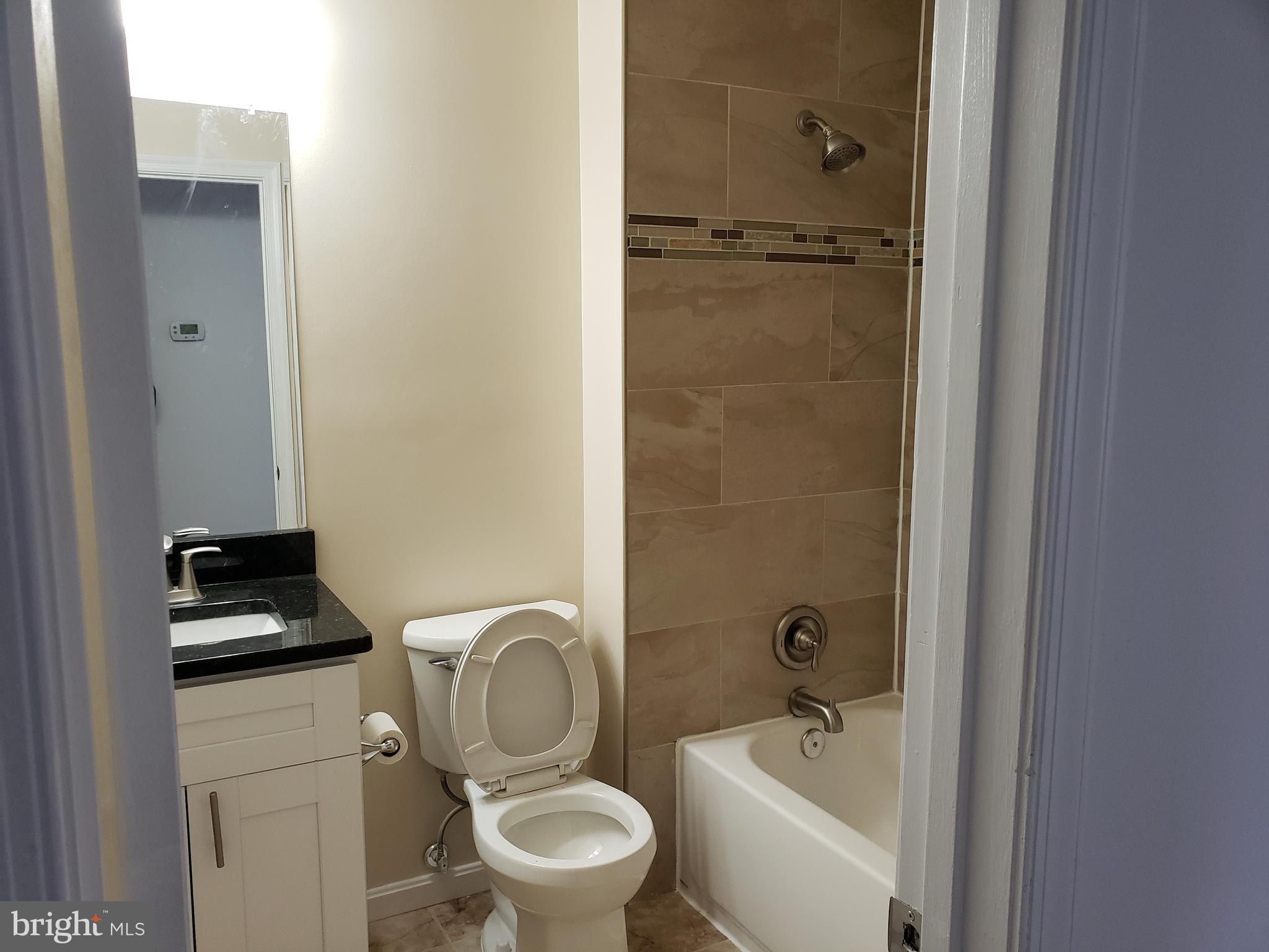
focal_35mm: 26
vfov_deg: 53.1
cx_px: 634
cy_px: 476
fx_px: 953
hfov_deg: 67.3
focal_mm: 4.3
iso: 250
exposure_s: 1/60
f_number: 2.4
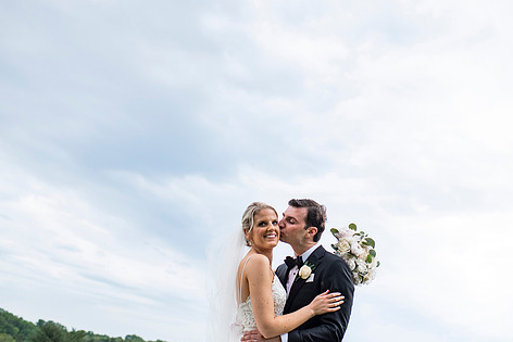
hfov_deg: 45.3
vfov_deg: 31.2
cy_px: 159
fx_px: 613
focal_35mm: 43
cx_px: 296
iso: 800
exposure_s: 1/2000
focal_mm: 35
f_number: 2.5
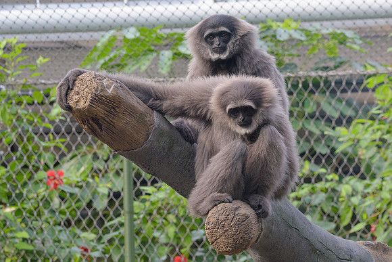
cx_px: 221
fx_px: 2228
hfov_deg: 10.1
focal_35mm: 205
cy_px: 94
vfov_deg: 6.7
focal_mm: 120
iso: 1400
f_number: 8
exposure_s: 1/800
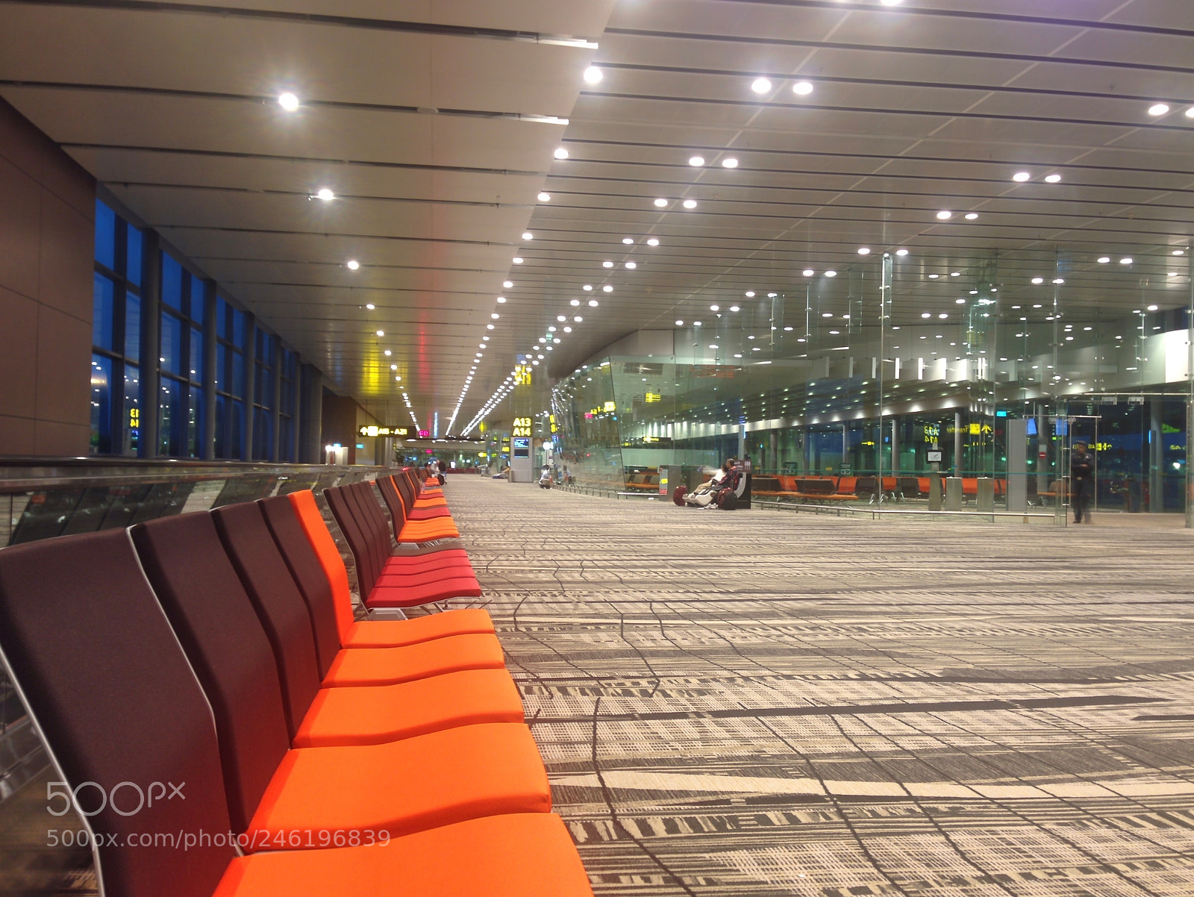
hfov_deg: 55.3
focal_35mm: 33
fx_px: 1139
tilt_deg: +1.6
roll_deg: -1.1
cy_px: 448
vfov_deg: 43.0
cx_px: 597
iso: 250
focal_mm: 4.12
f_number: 2.4
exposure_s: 1/20
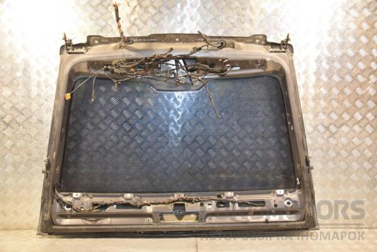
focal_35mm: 38
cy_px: 126
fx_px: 393
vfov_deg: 35.5
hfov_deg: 51.3
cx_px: 188
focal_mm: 25
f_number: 5
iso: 800
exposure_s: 1/160
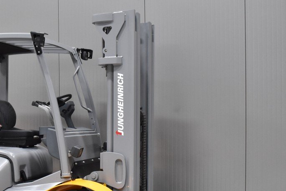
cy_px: 139
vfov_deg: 23.2
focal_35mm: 58
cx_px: 50
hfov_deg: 33.3
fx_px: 461
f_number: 5.6
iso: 1600
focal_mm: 22
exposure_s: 1/30
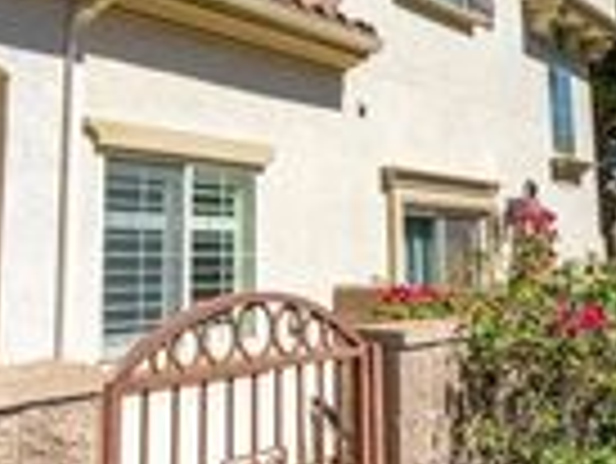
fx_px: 873
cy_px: 79
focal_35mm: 49
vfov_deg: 28.9
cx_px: 243
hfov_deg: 38.7
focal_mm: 14
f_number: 8
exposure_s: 1/250
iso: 100
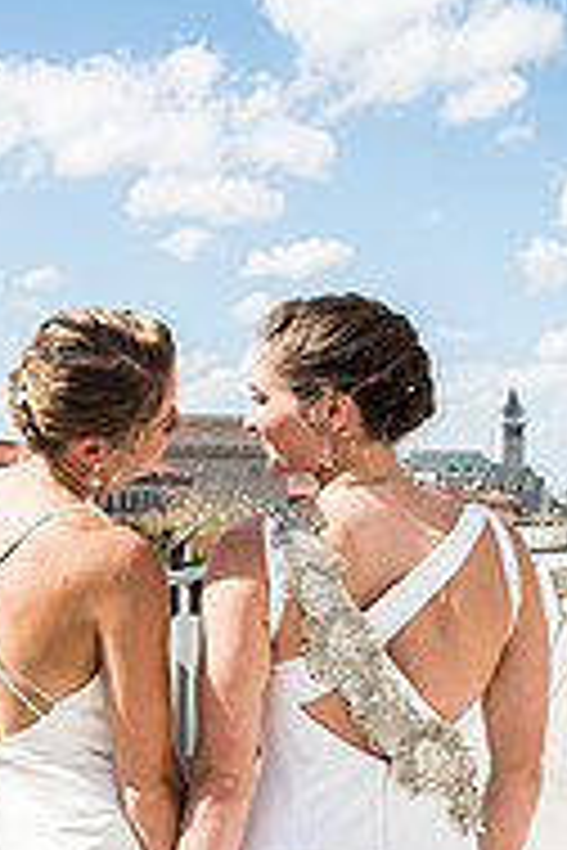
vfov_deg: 34.1
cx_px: 135
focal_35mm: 57
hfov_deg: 23.5
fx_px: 1347
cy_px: 666
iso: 200
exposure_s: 1/2000
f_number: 7.1
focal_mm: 24
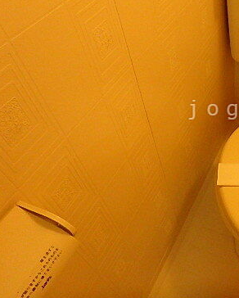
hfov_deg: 36.6
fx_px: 318
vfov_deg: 49.7
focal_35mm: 36
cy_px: 110
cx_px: 245
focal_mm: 3.7
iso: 800
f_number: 3.5
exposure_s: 1/30
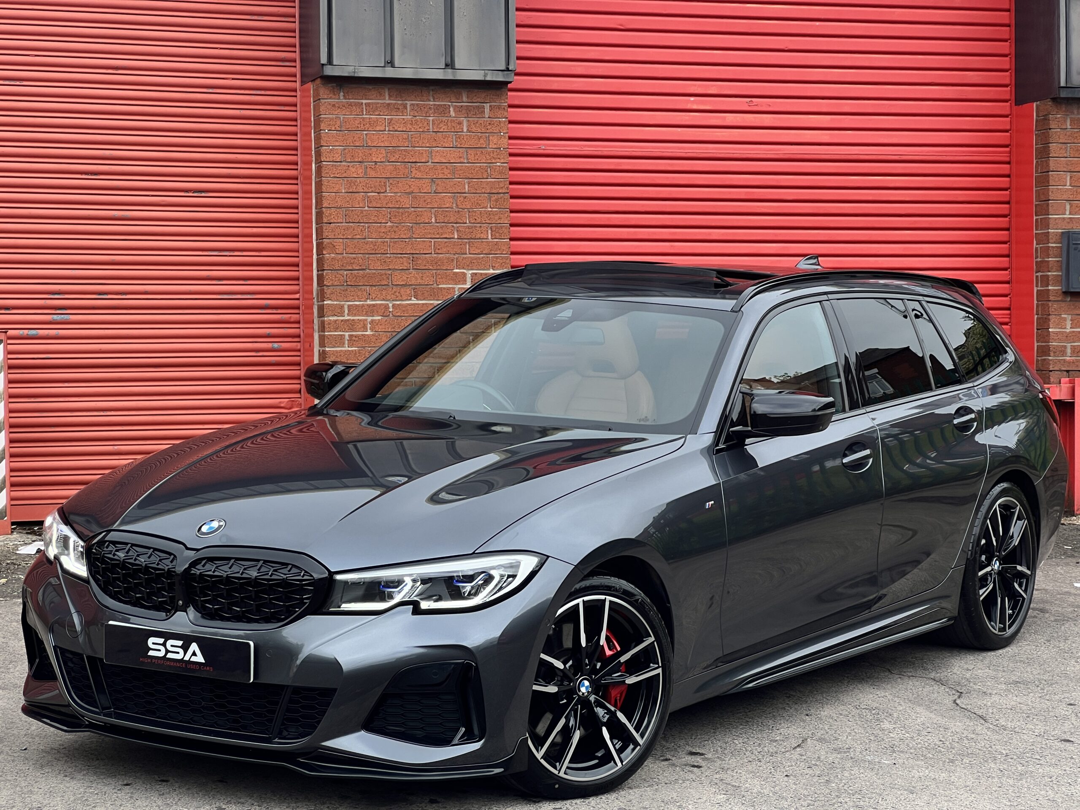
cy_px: 405
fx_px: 2402
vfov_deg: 19.1
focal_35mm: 77
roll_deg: +0.7
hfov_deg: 25.3
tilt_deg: -0.4
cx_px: 540
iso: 32
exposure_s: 1/185
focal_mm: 9
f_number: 2.8
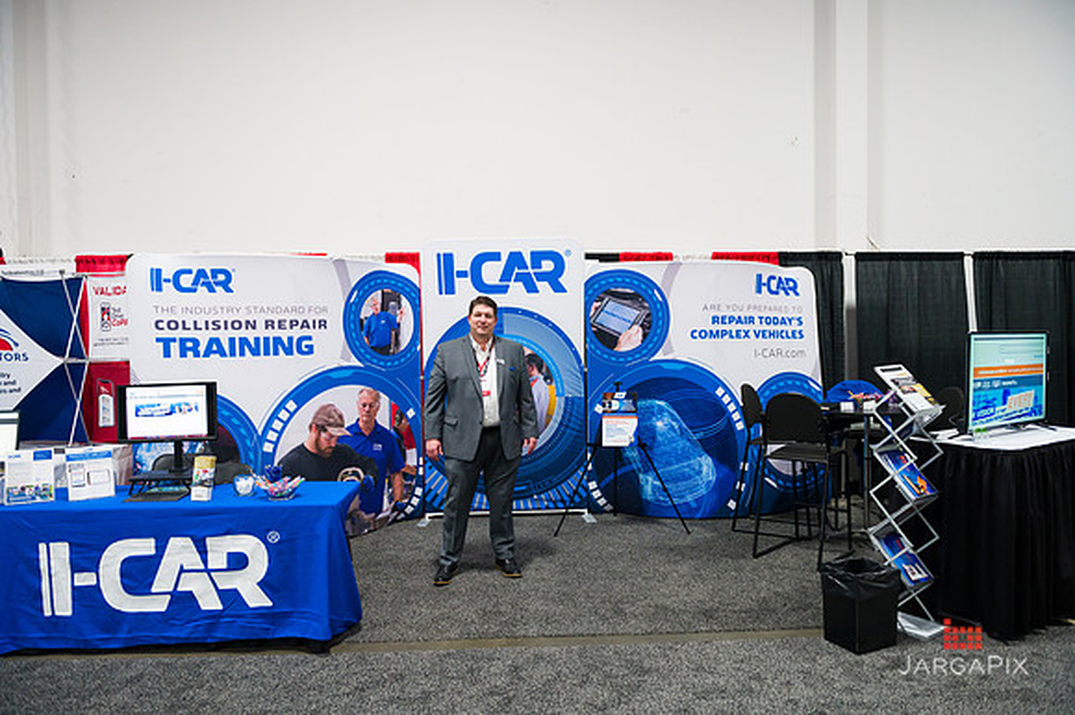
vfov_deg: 53.1
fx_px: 716
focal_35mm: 24
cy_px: 358
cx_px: 538
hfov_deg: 73.8
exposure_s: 1/200
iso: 3200
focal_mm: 24
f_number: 4
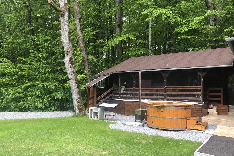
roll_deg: -1.5
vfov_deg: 43.6
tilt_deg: +2.4
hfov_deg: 61.9
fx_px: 195
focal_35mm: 30
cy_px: 86
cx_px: 120
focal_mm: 3.99
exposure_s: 1/120
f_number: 1.8
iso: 25
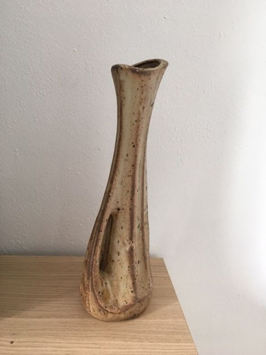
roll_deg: -4.9
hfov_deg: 48.2
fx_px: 297
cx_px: 133
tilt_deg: -15.1
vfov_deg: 61.7
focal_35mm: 29
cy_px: 178
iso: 64
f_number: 2.2
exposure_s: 1/33
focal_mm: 4.15
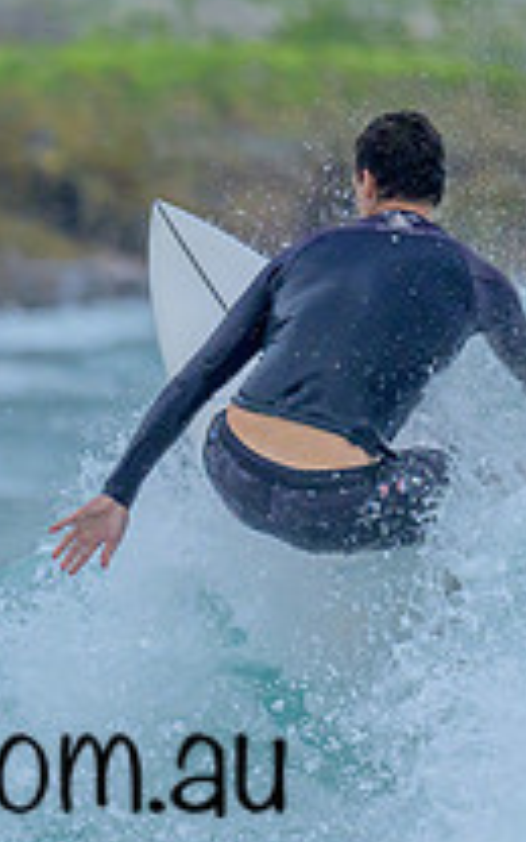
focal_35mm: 3125
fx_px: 71676
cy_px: 715
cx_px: -581
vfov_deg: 0.7
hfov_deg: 0.4
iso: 640
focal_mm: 800
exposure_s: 1/3200
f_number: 6.3
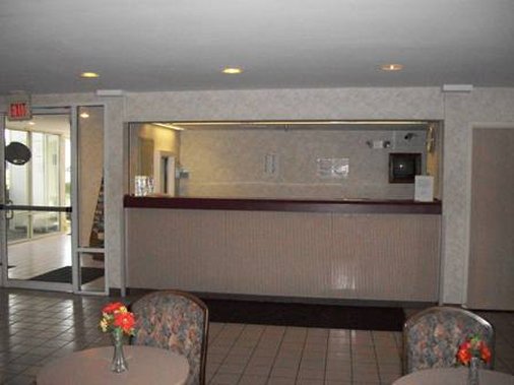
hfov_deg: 56.8
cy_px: 192
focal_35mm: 32
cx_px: 257
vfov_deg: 44.1
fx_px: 475
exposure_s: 1/500
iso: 640
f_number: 2.9
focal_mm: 5.7
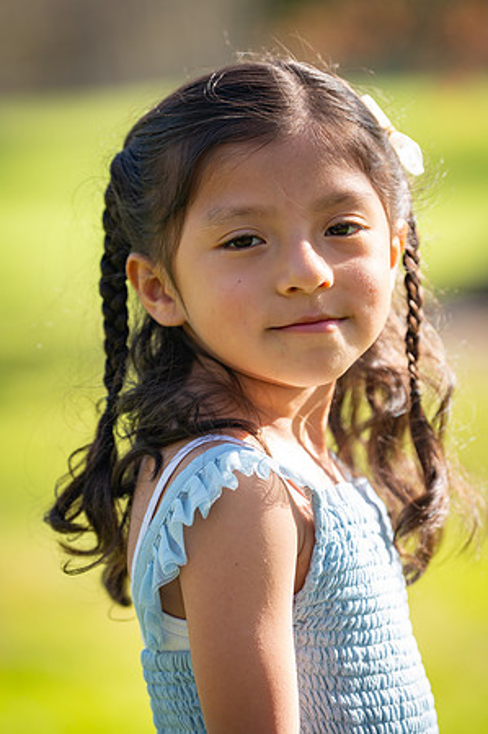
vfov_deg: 11.1
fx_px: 3770
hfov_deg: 7.4
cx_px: 244
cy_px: 367
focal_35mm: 185
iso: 400
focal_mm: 185
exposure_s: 1/800
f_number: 4
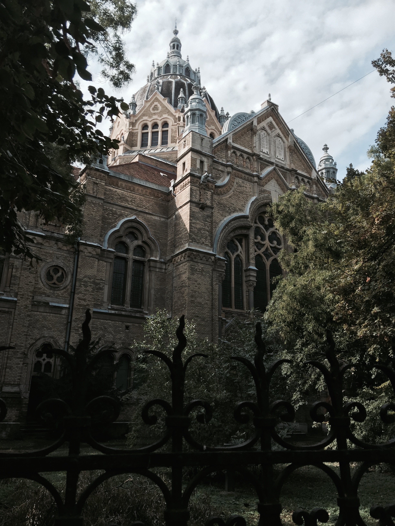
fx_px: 441
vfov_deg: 61.7
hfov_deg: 48.2
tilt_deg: +18.7
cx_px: 198
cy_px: 263
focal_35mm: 29
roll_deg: -0.6
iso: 32
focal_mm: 4.15
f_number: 2.2
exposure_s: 1/1522
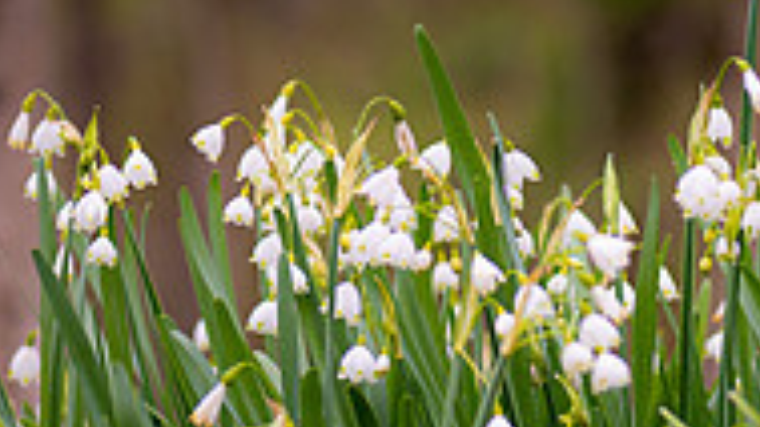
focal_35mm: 338
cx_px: 736
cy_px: 307
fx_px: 6807
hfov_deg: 6.4
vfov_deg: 3.6
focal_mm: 105
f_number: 3.3
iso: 100
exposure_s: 1/350
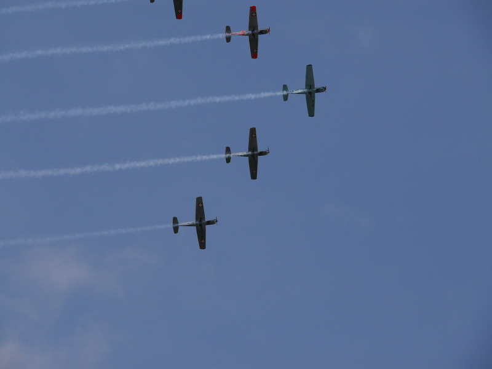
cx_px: 246
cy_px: 184
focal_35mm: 223
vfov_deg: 6.7
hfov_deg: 8.9
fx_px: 3170
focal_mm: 47.1
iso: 100
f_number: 6.3
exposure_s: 1/1000
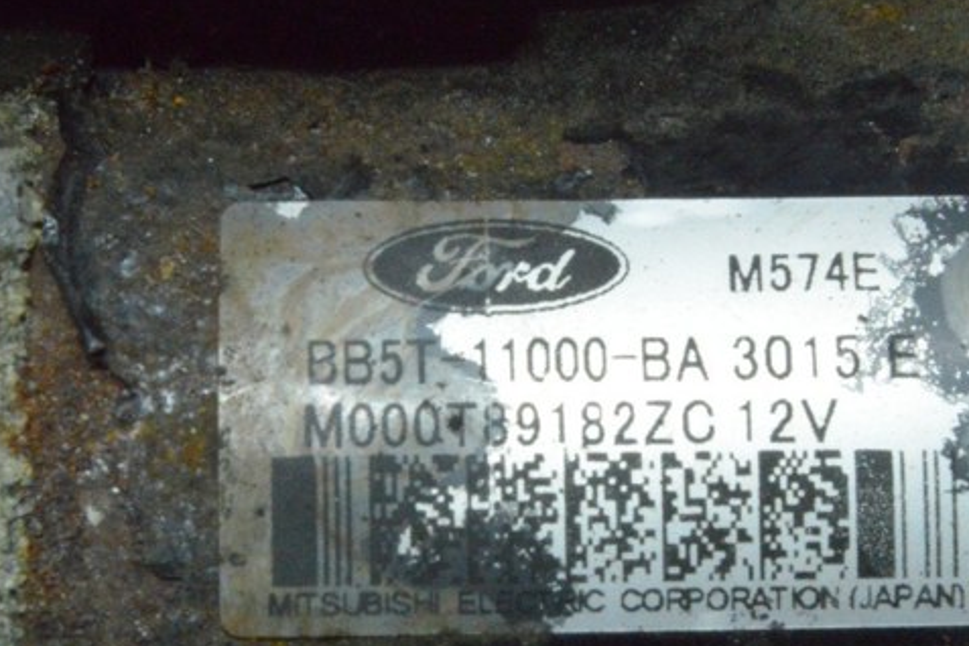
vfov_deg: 12.4
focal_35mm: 111
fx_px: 2979
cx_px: 530
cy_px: 359
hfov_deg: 18.5
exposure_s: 1/40
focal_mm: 55
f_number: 36
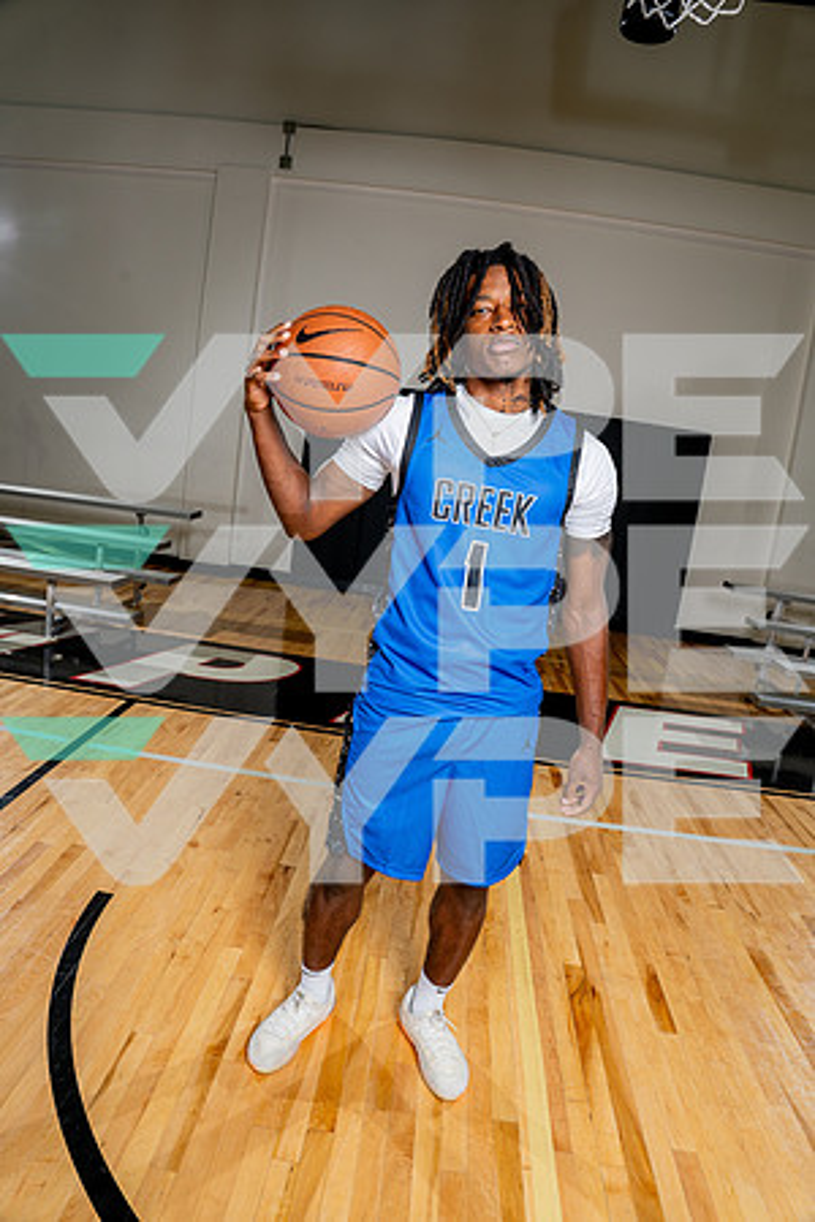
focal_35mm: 23
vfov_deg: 76.1
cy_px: 611
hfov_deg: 55.1
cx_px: 408
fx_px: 781
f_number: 7.1
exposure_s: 1/250
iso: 250
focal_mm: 23
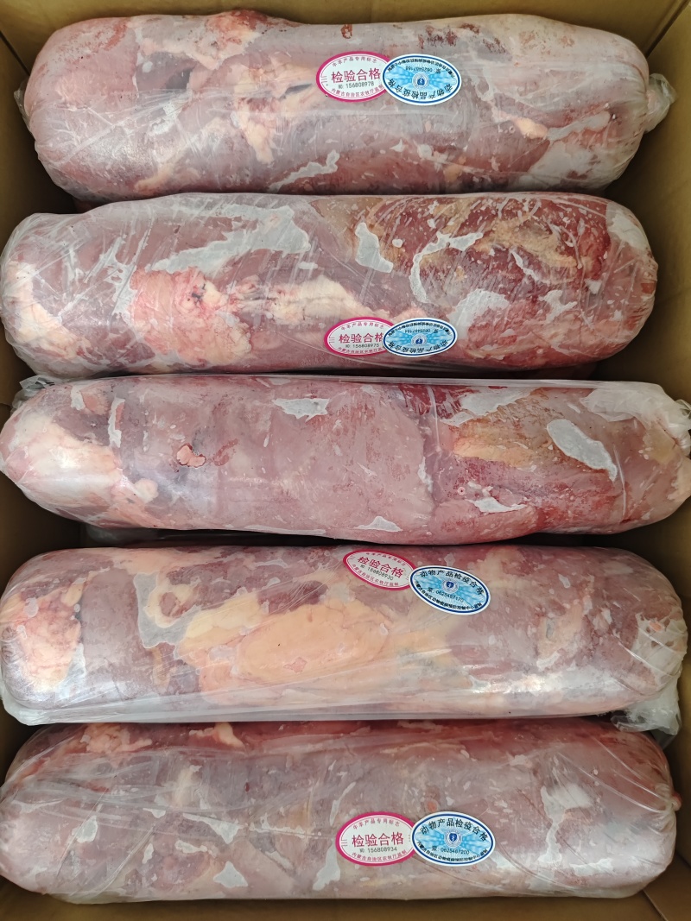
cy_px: 460
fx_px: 612
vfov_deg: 73.9
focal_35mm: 23
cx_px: 346
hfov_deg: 58.9
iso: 867
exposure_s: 1/50
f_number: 1.88
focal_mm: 5.56
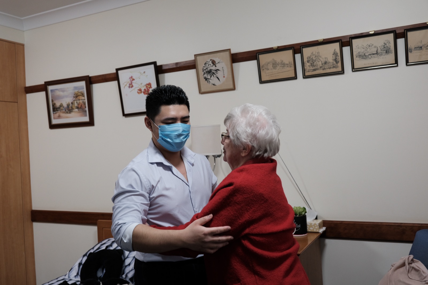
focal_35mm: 33
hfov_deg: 57.2
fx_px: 392
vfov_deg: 40.0
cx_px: 214
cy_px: 142
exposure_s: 1/100
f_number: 3.6
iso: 1250
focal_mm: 22.3
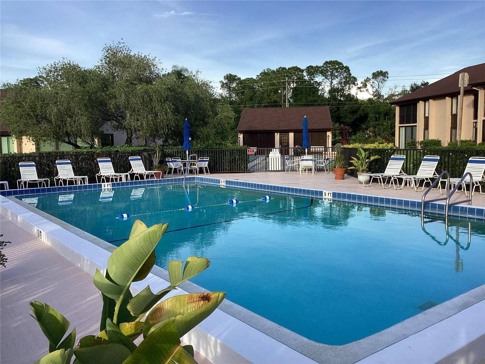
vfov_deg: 45.4
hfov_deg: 58.4
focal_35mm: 31
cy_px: 182
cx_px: 242
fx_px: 434
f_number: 2.4
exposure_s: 1/582
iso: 25
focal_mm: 3.3
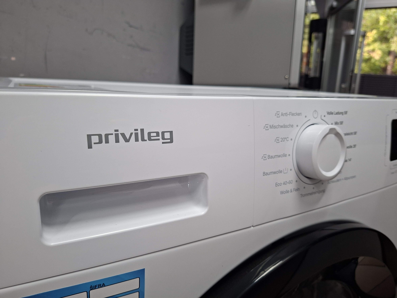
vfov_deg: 58.9
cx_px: 198
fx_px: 264
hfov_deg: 73.9
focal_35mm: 23
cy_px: 149
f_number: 1.8
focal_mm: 5.54
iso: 200
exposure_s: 1/50
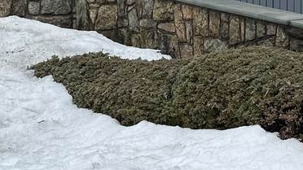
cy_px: -79
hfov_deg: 19.1
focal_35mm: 90
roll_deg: +0.8
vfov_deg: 12.8
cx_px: 515
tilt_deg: +3.3
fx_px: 723
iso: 80
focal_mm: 6.86
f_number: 1.78
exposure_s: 1/1374
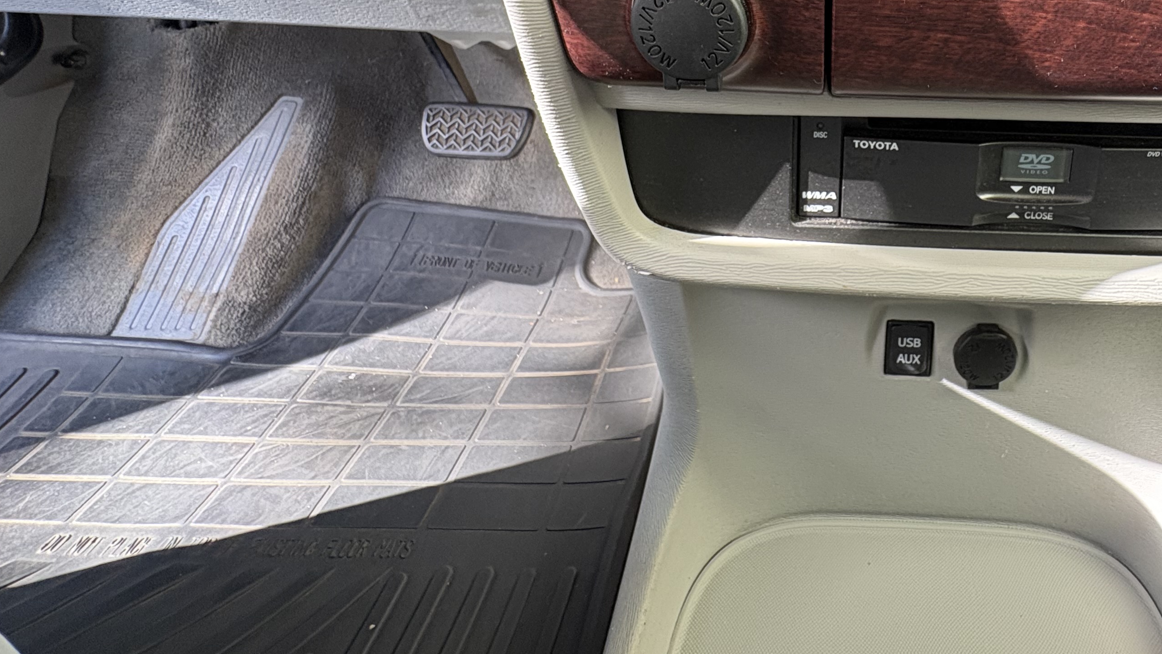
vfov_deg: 41.8
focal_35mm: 24
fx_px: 739
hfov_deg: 72.1
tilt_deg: -17.4
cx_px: 843
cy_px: 10
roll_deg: -2.8
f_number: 2.2
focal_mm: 2.22
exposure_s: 1/84
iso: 250
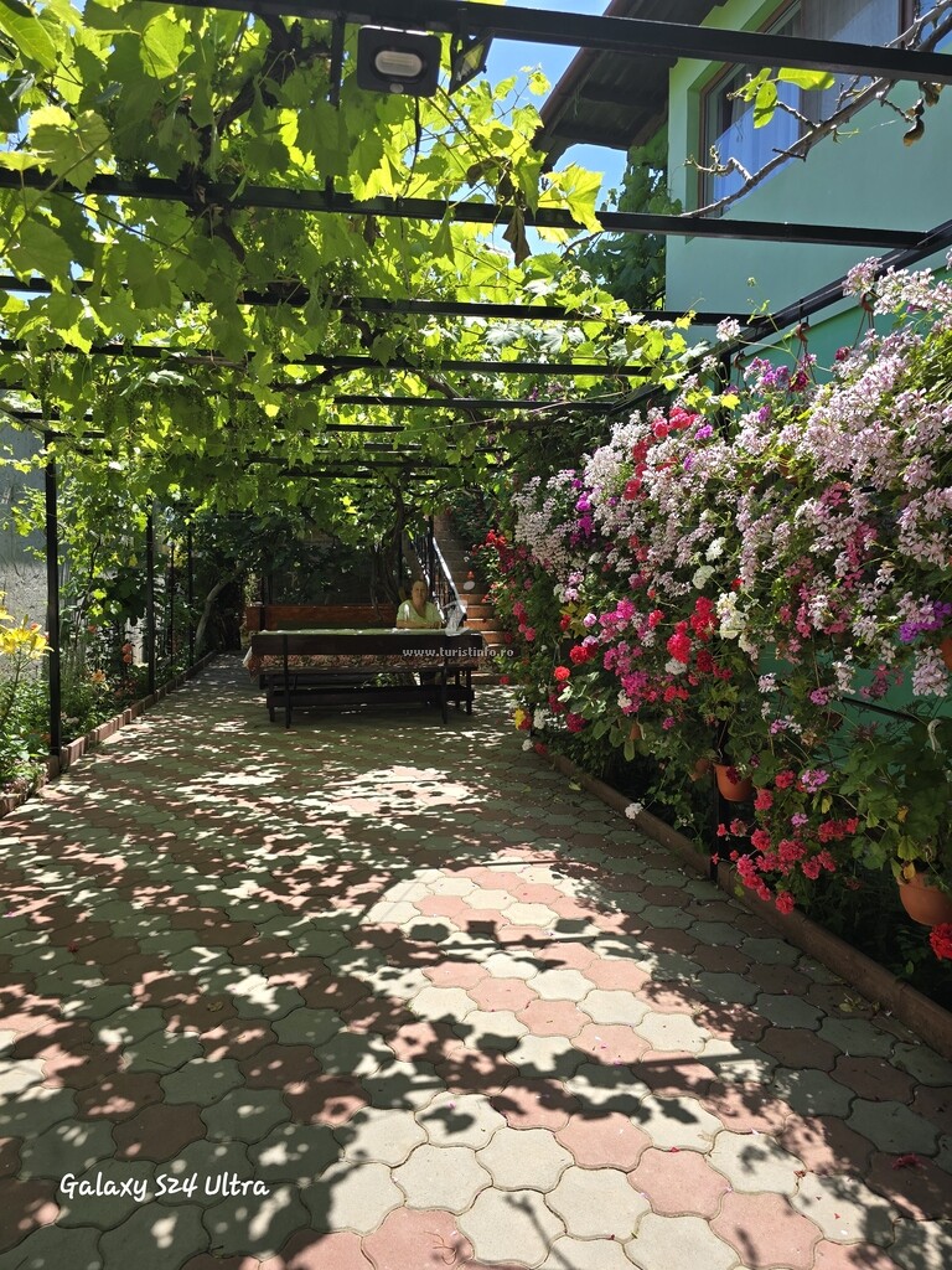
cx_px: 476
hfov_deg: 58.9
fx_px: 843
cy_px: 635
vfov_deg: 73.9
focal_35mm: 23
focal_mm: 6.3
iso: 12
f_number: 1.7
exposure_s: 1/334
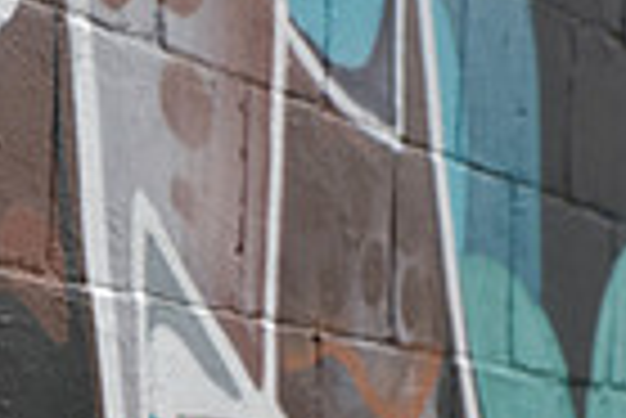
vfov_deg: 7.1
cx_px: -617
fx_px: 3272
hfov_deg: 10.1
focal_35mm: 188
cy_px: 780
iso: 200
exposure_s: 1/320
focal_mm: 45
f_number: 9
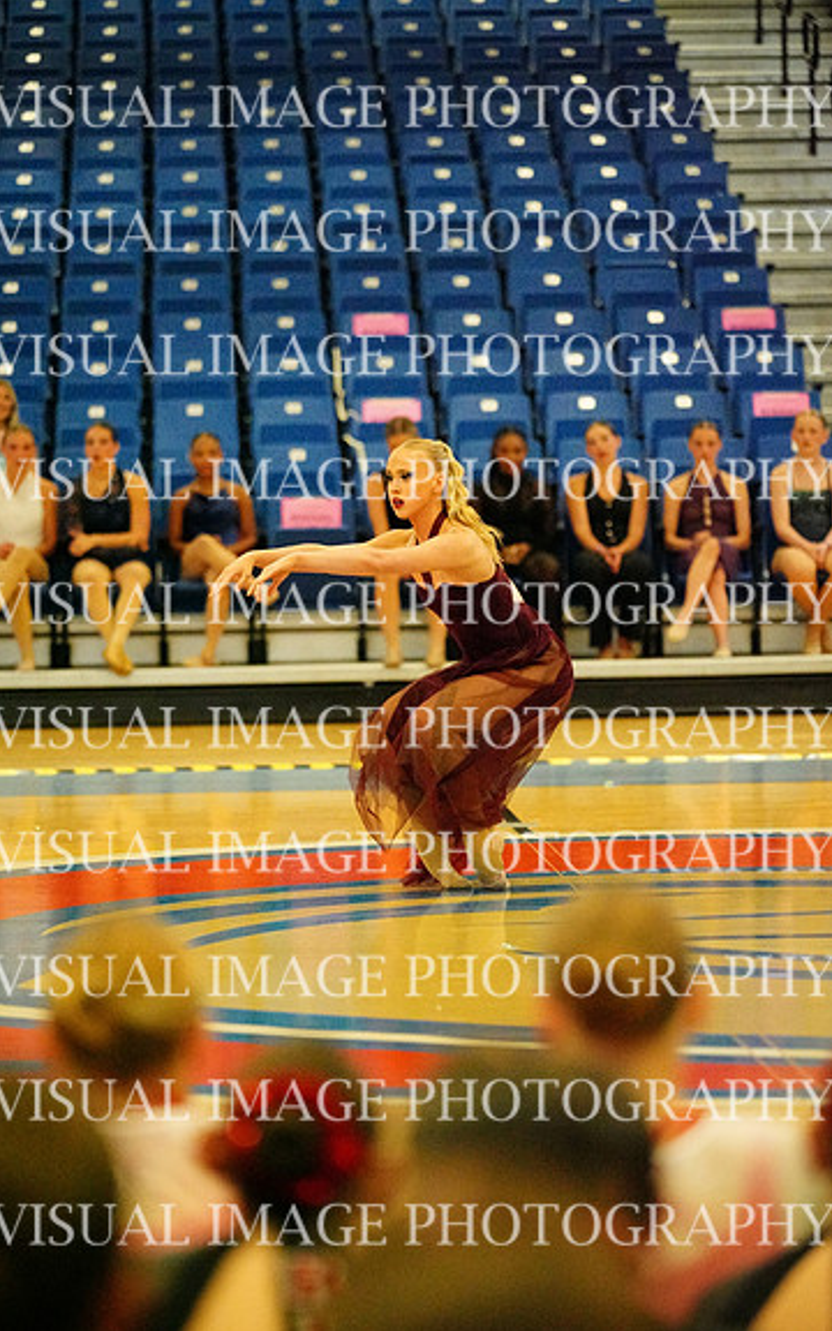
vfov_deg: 13.6
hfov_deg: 8.5
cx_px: 389
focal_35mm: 154
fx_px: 5587
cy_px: 666
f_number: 2.8
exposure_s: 1/1600
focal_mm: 150
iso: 25600
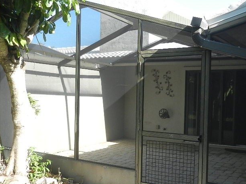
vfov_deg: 34.2
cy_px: 110
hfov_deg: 44.8
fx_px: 298
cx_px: 135
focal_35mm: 42
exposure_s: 1/320
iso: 160
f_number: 3.5
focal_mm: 4.5
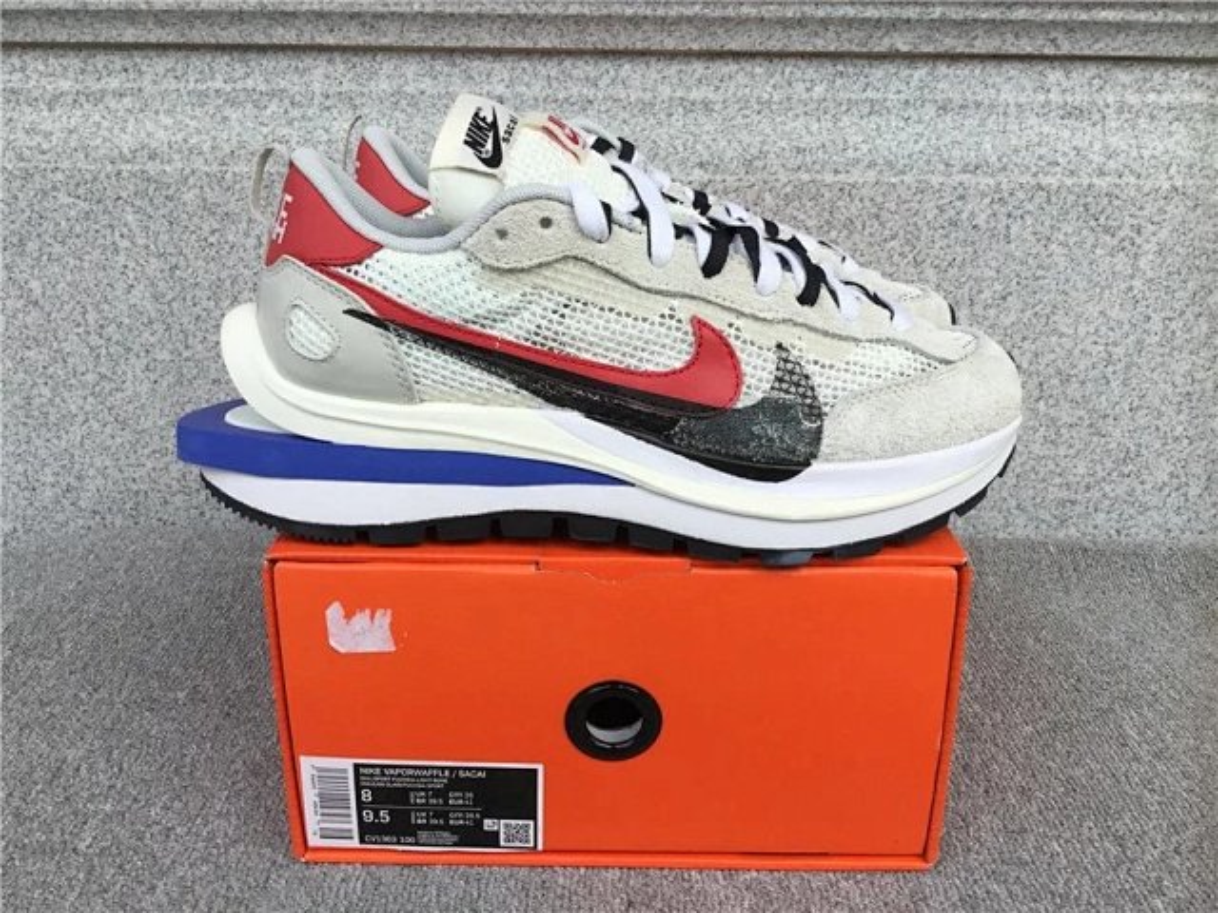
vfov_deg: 45.4
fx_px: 1091
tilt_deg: -18.9
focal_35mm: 31
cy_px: 456
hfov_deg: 58.4
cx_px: 609
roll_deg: -0.1
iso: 25
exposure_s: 1/519
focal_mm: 3.3
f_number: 2.4
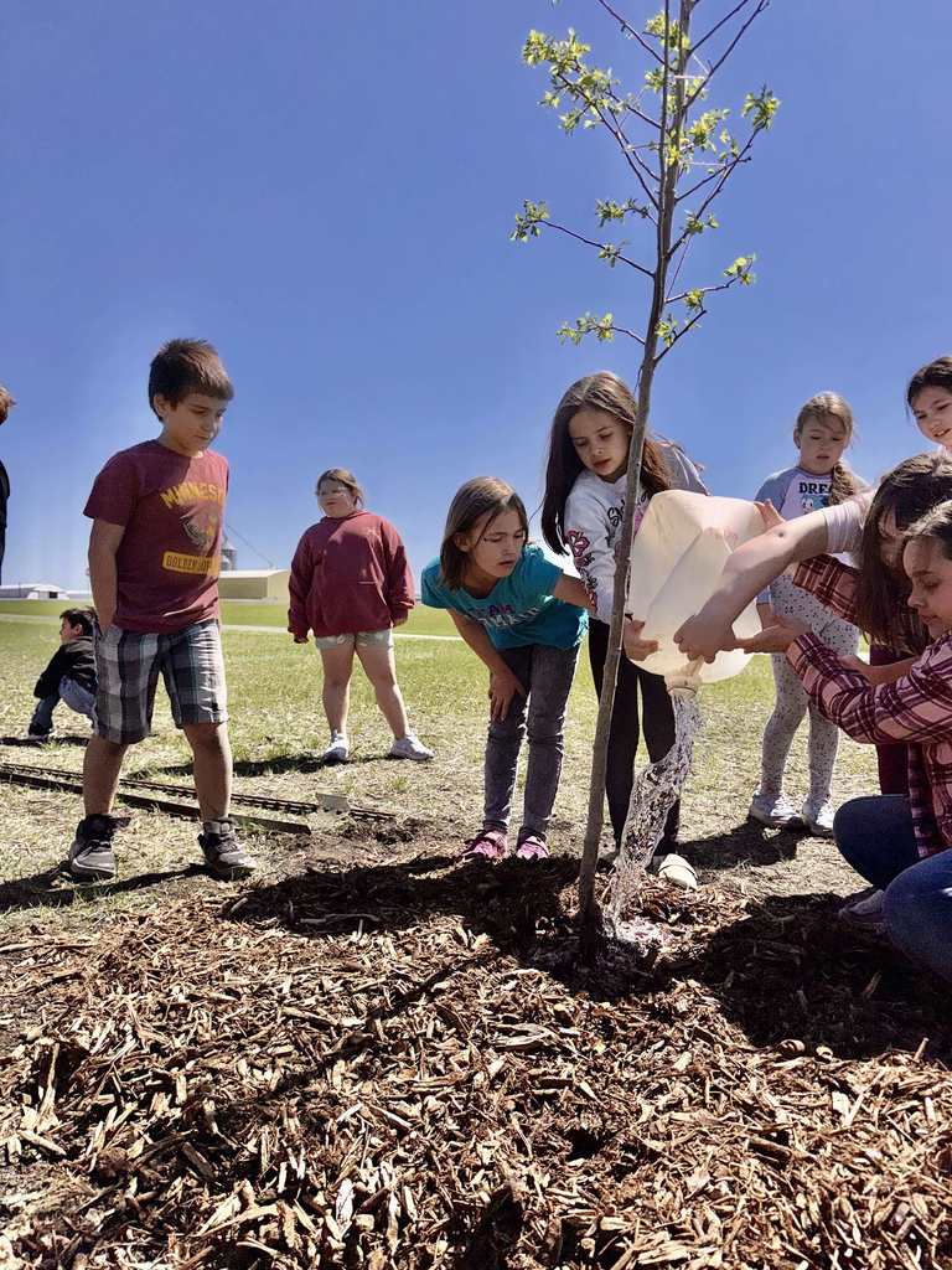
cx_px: 476
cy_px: 635
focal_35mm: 24
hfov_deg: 56.8
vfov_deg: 71.6
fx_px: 880
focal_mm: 6.76
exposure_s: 1/28571
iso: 50
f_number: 1.78
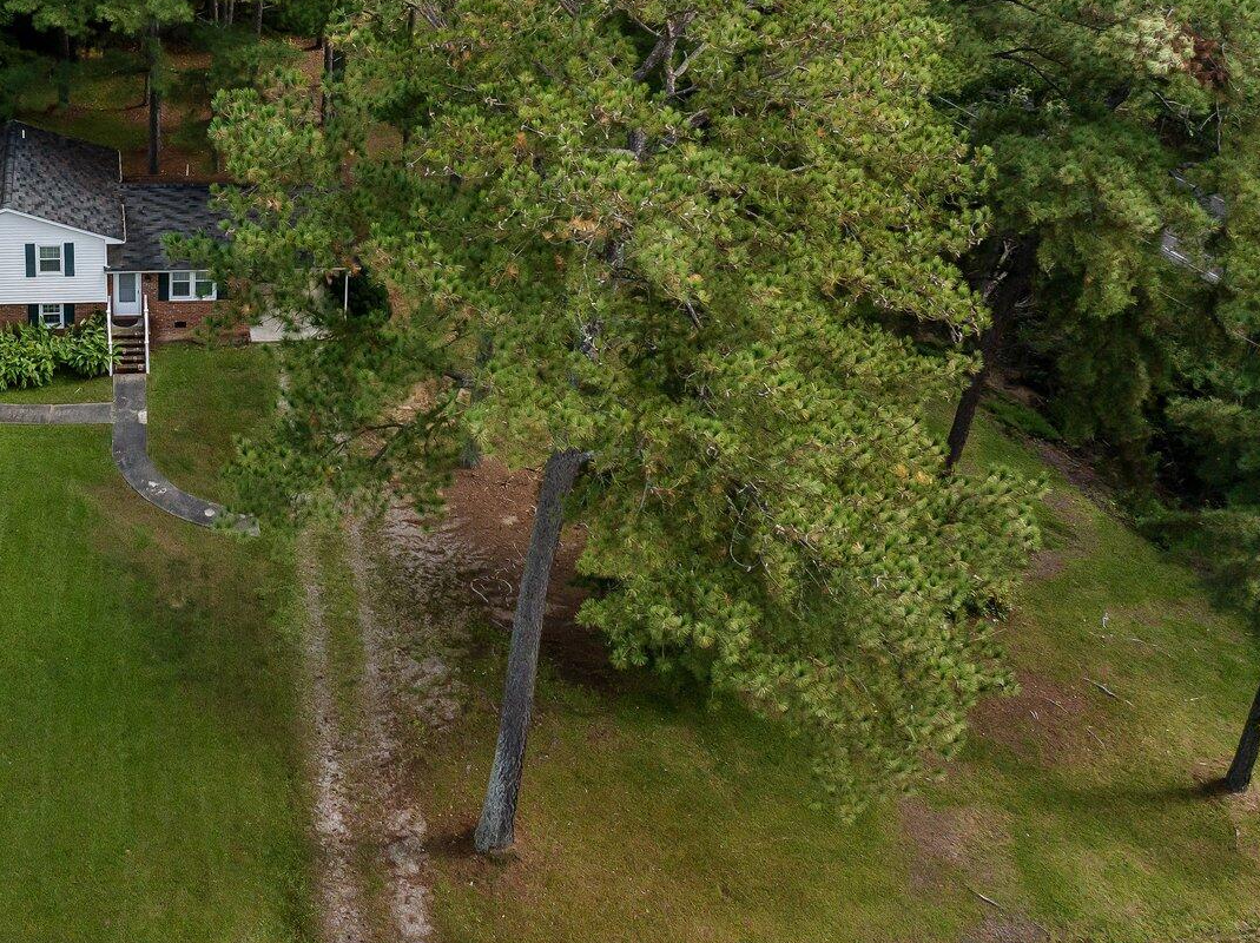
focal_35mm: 46
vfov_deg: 30.6
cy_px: 176
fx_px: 1673
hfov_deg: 38.7
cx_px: 150
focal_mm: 12.29
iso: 350
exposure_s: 1/200
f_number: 2.8
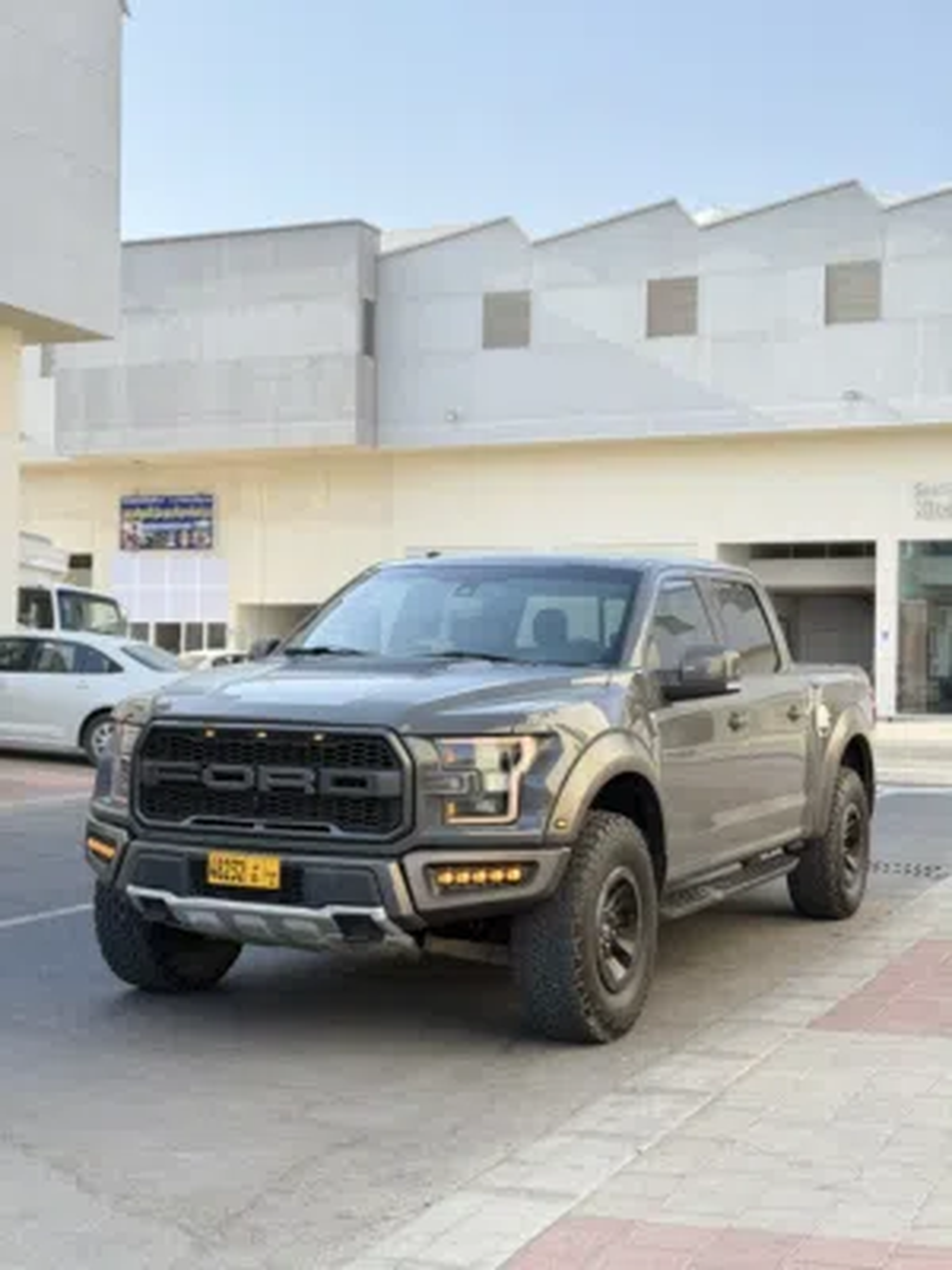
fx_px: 1760
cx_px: 476
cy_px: 635
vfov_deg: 39.7
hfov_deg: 30.3
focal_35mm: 48
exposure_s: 1/802
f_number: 1.78
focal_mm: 6.76
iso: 100
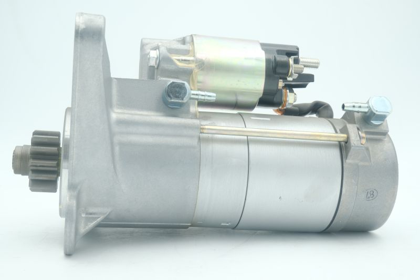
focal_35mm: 51
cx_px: 210
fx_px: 595
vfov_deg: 26.5
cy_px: 140
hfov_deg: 38.9
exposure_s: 1/20
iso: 200
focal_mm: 34.3
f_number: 11
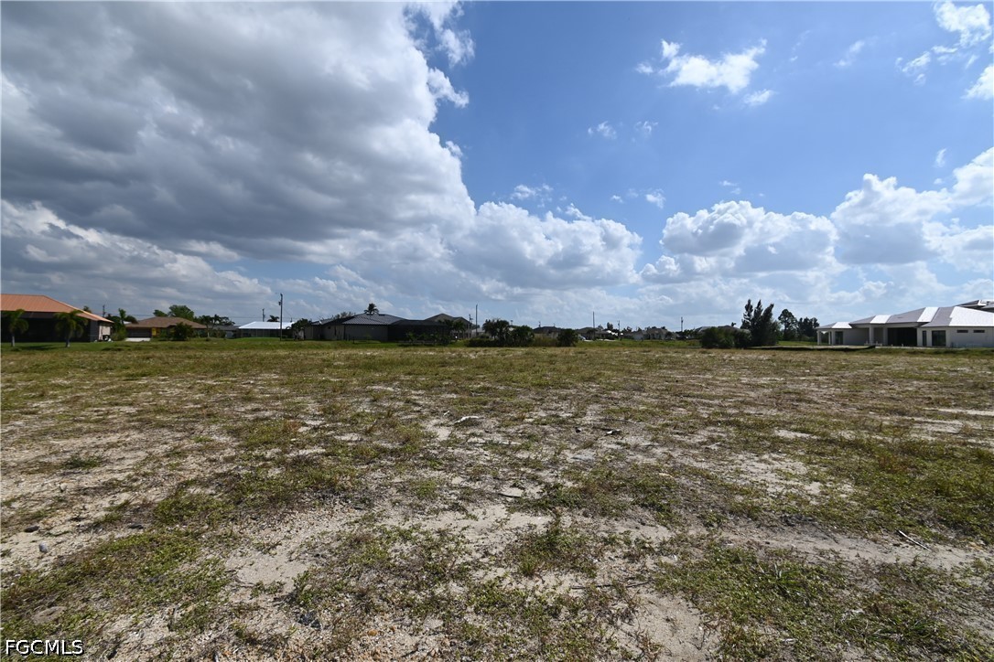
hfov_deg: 100.4
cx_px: 497
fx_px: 414
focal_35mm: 15
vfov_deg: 77.3
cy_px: 331
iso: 100
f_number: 9
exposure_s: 1/640
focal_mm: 10
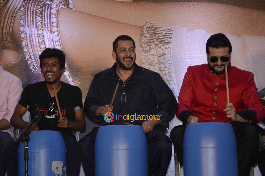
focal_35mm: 158
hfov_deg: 13.1
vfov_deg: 8.7
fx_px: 1158
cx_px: 132
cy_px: 88
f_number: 6.3
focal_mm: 105
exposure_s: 1/125
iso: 800
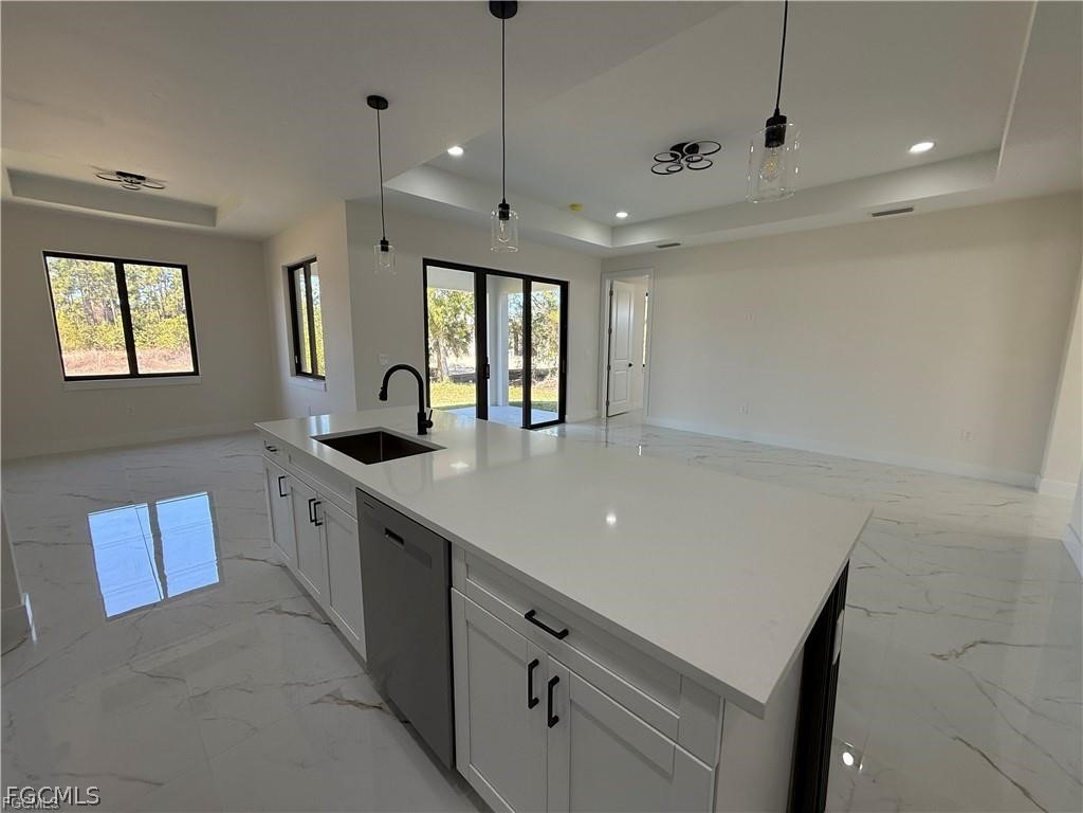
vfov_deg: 85.7
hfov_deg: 102.1
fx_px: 438
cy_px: 406
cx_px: 542
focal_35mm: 14
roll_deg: -0.3
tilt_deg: -8.3
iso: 64
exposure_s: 1/153
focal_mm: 2.22
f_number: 2.2
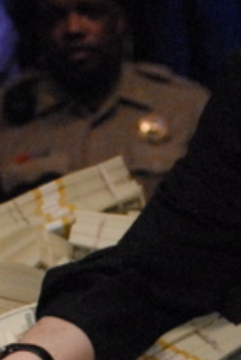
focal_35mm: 204
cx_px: 234
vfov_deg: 9.9
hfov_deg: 6.7
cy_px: 451
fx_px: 2042
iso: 1600
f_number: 3.2
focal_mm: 28
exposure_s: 1/320
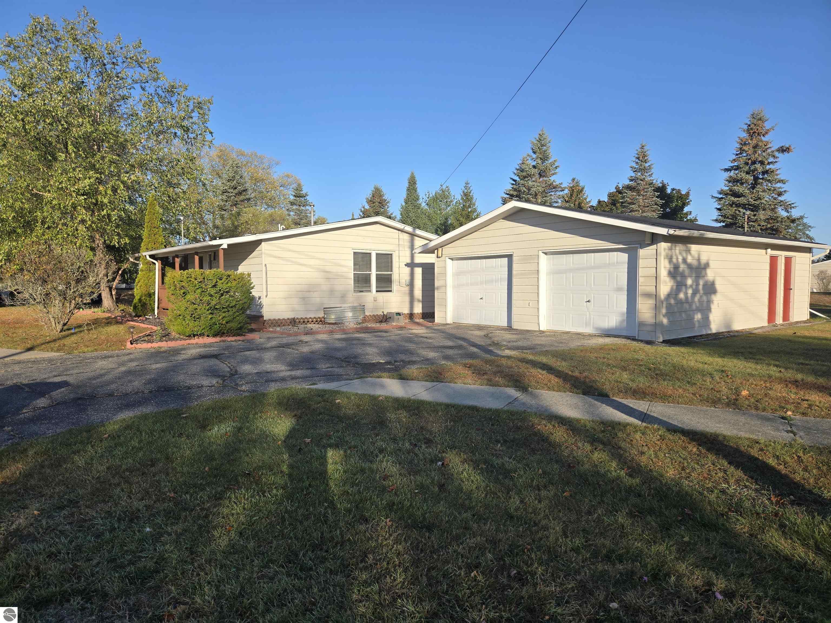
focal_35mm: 23
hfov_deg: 73.9
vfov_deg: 58.9
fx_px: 552
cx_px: 416
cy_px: 312
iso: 50
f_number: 1.8
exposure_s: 1/2921
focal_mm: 5.4
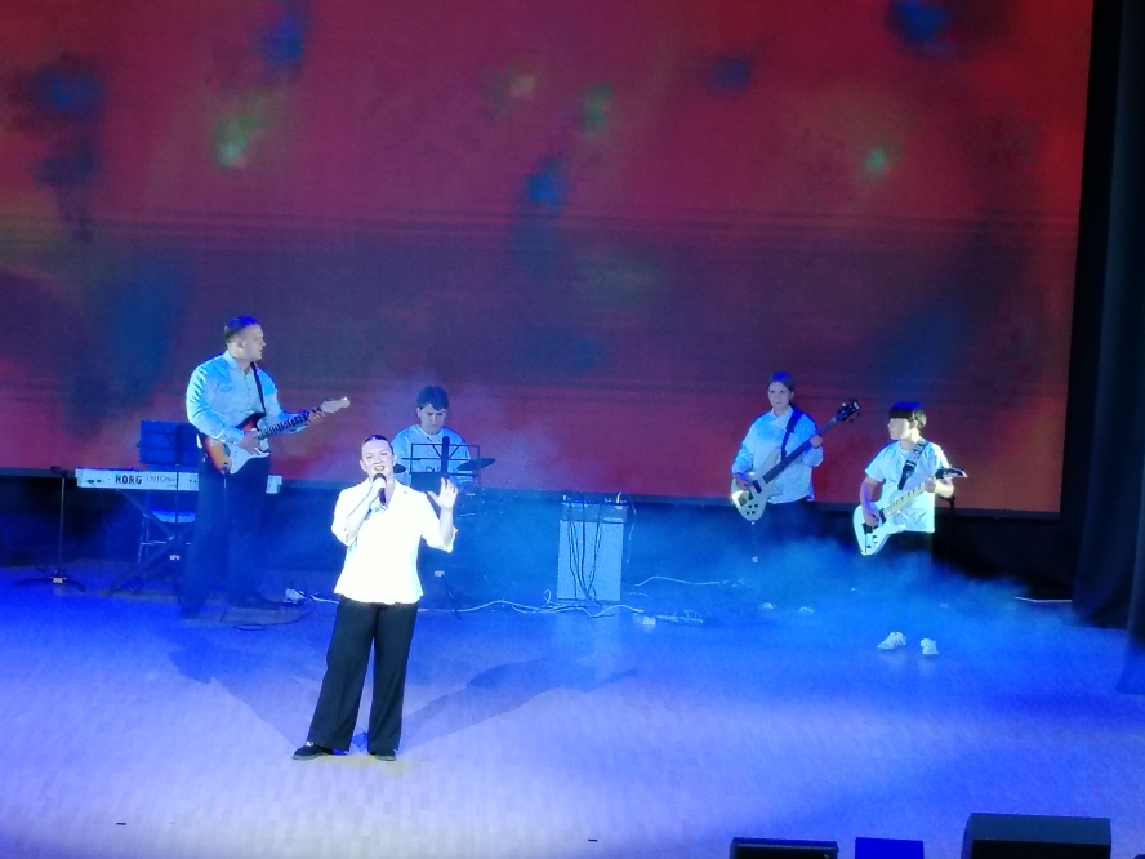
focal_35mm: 134
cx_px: 512
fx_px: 4432
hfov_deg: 14.7
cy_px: 467
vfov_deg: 11.1
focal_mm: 5.25
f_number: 1.75
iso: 500
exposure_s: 1/33.3
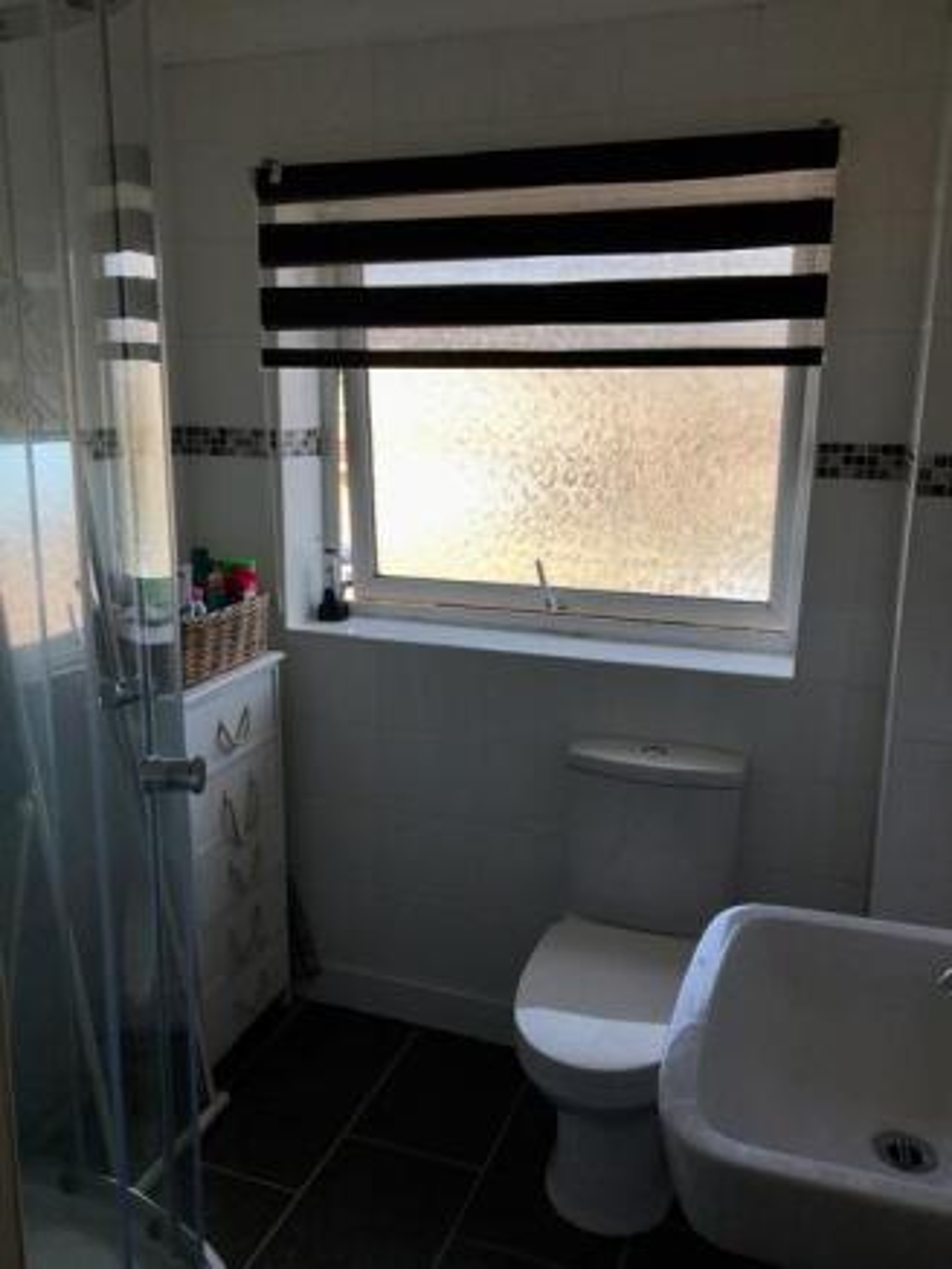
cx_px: 476
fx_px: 1063
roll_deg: -0.5
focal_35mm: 29
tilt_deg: -12.0
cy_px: 634
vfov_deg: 61.6
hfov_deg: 48.2
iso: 25
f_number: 2.2
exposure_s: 1/324
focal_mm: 4.15
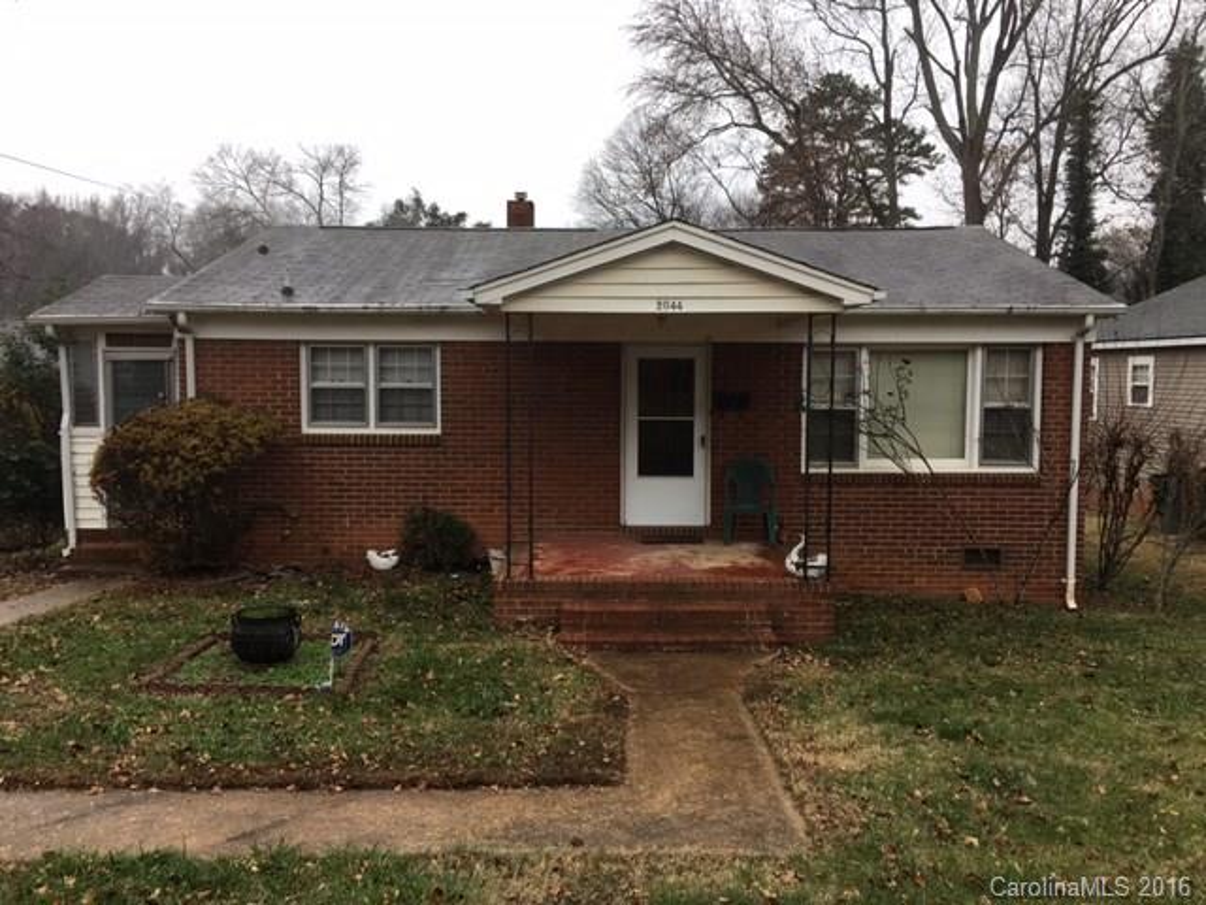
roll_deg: -0.9
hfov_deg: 61.7
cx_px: 603
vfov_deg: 48.2
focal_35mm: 29
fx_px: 1010
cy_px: 452
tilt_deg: -3.3
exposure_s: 1/120
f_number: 2.2
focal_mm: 4.15
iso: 25
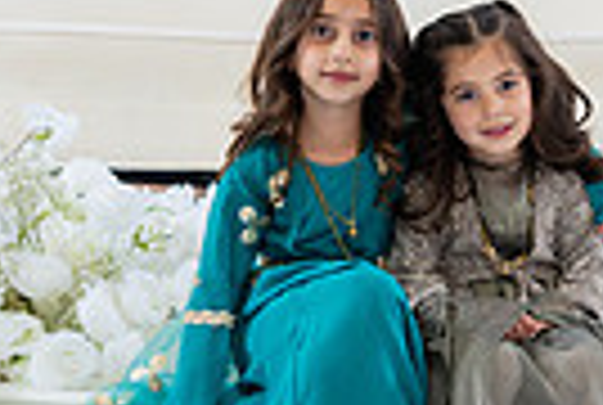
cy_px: 290
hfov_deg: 16.9
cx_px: 369
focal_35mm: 121
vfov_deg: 11.4
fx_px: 2031
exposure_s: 1/160
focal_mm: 28
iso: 500
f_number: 2.8
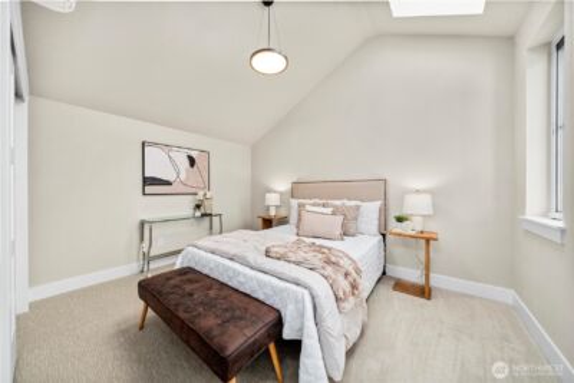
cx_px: 287
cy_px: 192
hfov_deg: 112.6
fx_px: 191
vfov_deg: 90.1
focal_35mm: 12
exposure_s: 1/60
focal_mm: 12
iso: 160
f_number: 7.1
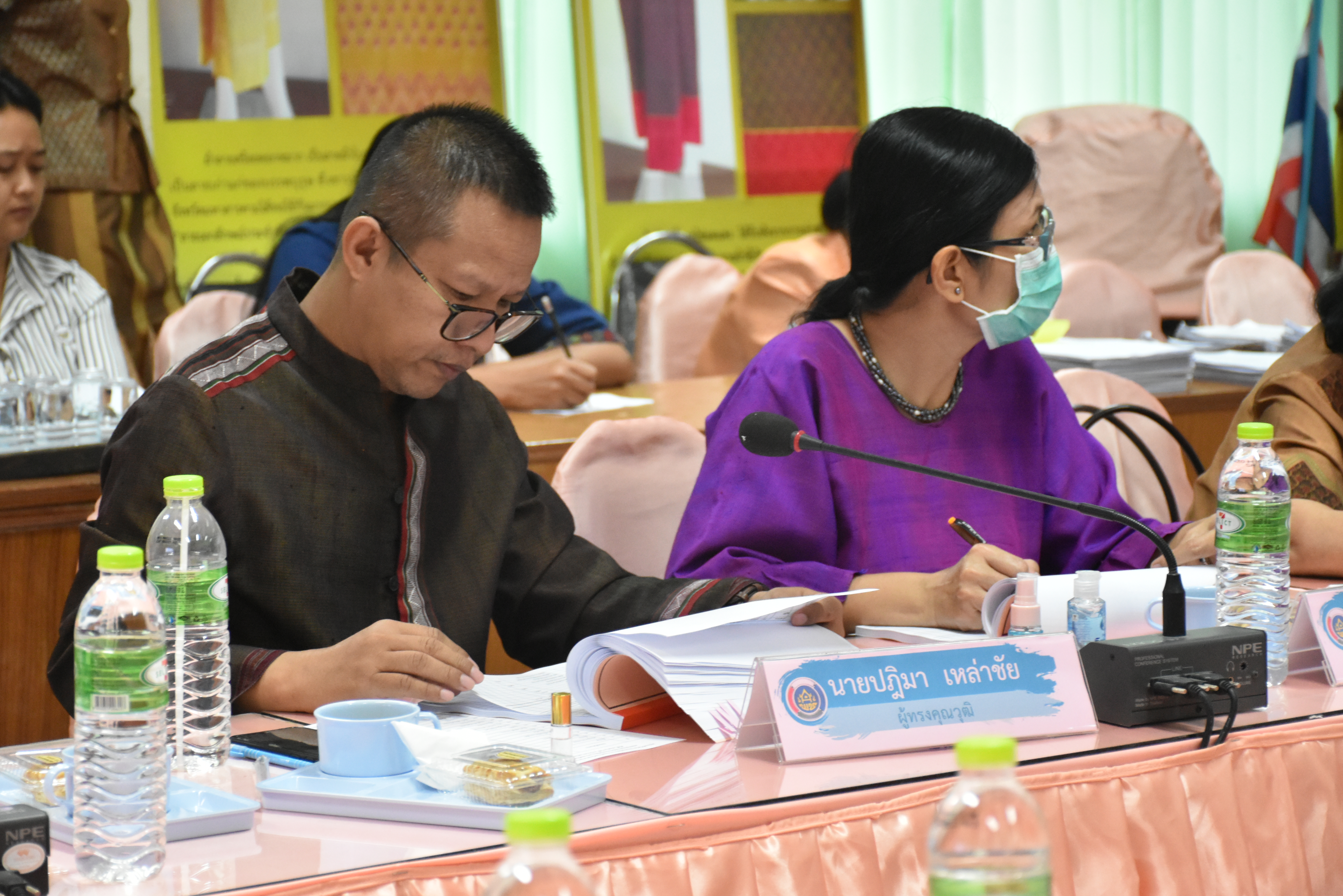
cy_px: 448
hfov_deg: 19.5
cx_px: 672
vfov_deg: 13.0
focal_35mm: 105
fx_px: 3917
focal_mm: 70
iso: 3200
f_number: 5
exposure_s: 1/125
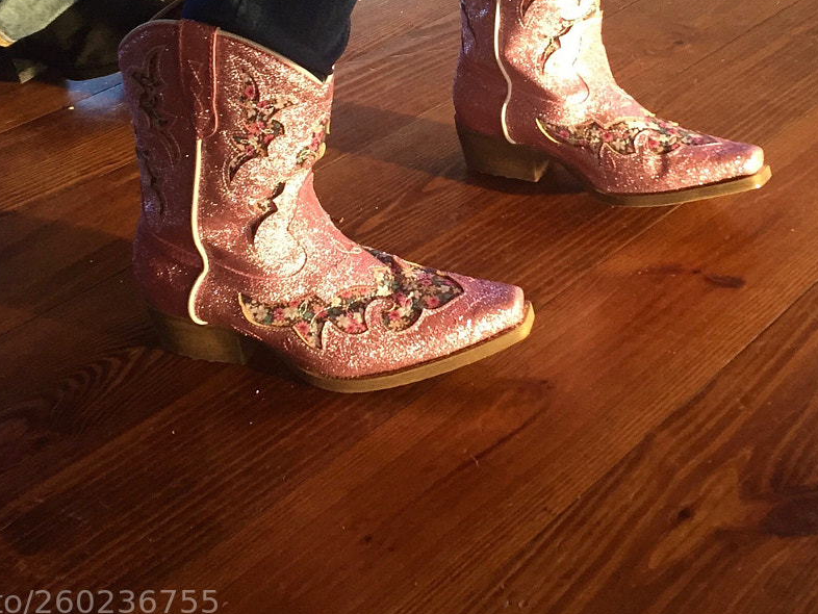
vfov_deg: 24.1
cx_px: 507
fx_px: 1395
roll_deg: +0.3
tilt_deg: -24.8
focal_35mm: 59
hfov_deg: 32.5
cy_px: 59
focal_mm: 4.15
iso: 100
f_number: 2.2
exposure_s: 1/30
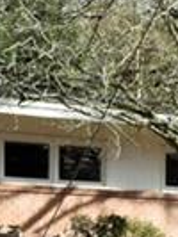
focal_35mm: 256
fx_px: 1750
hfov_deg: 5.8
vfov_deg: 7.6
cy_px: 312
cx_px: -7
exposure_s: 1/250
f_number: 8
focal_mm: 23
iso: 400
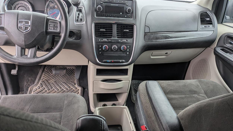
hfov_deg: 69.9
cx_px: 119
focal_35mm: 27
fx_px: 167
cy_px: 82
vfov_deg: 42.5
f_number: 1.7
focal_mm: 4.53
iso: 39
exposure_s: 1/100
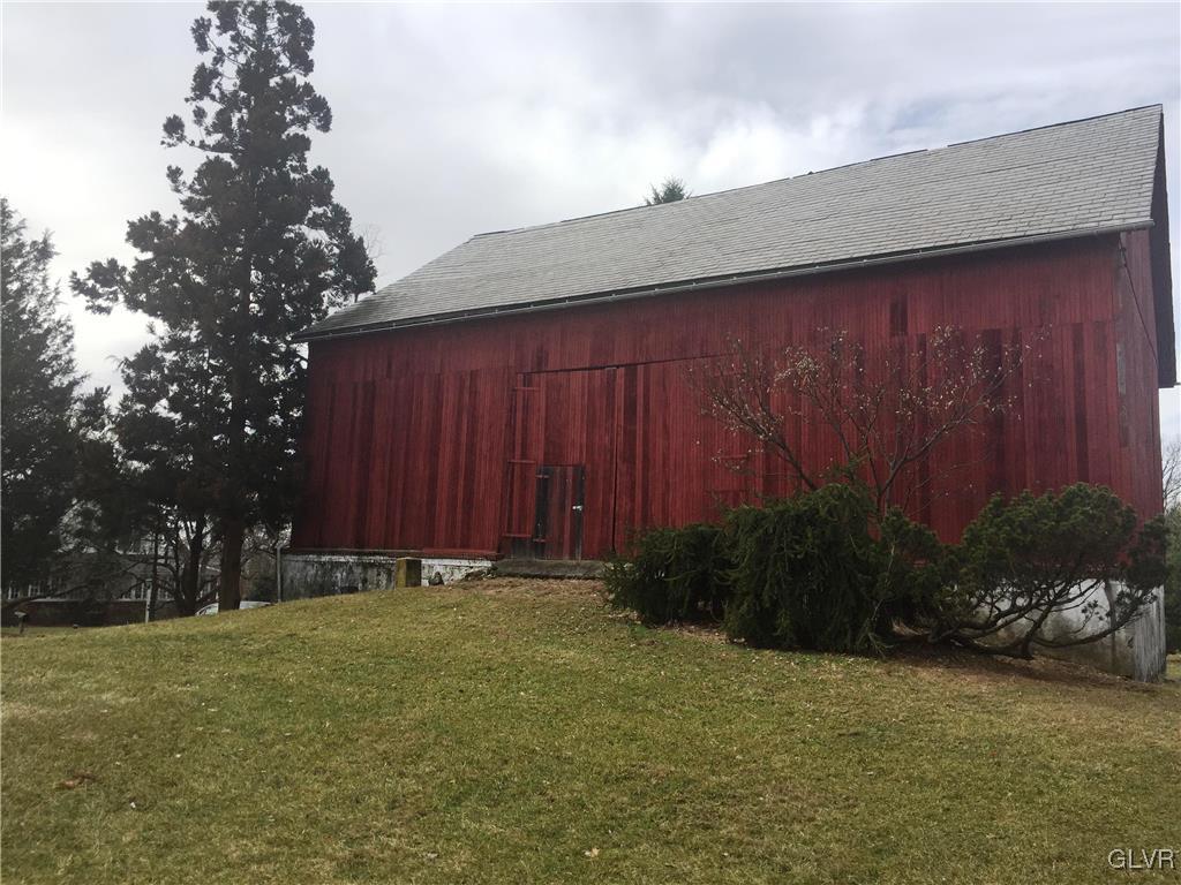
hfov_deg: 61.7
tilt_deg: +4.8
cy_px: 442
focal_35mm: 29
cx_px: 590
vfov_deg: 48.2
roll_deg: -2.1
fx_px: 989
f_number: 2.2
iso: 32
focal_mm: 4.15
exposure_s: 1/1883
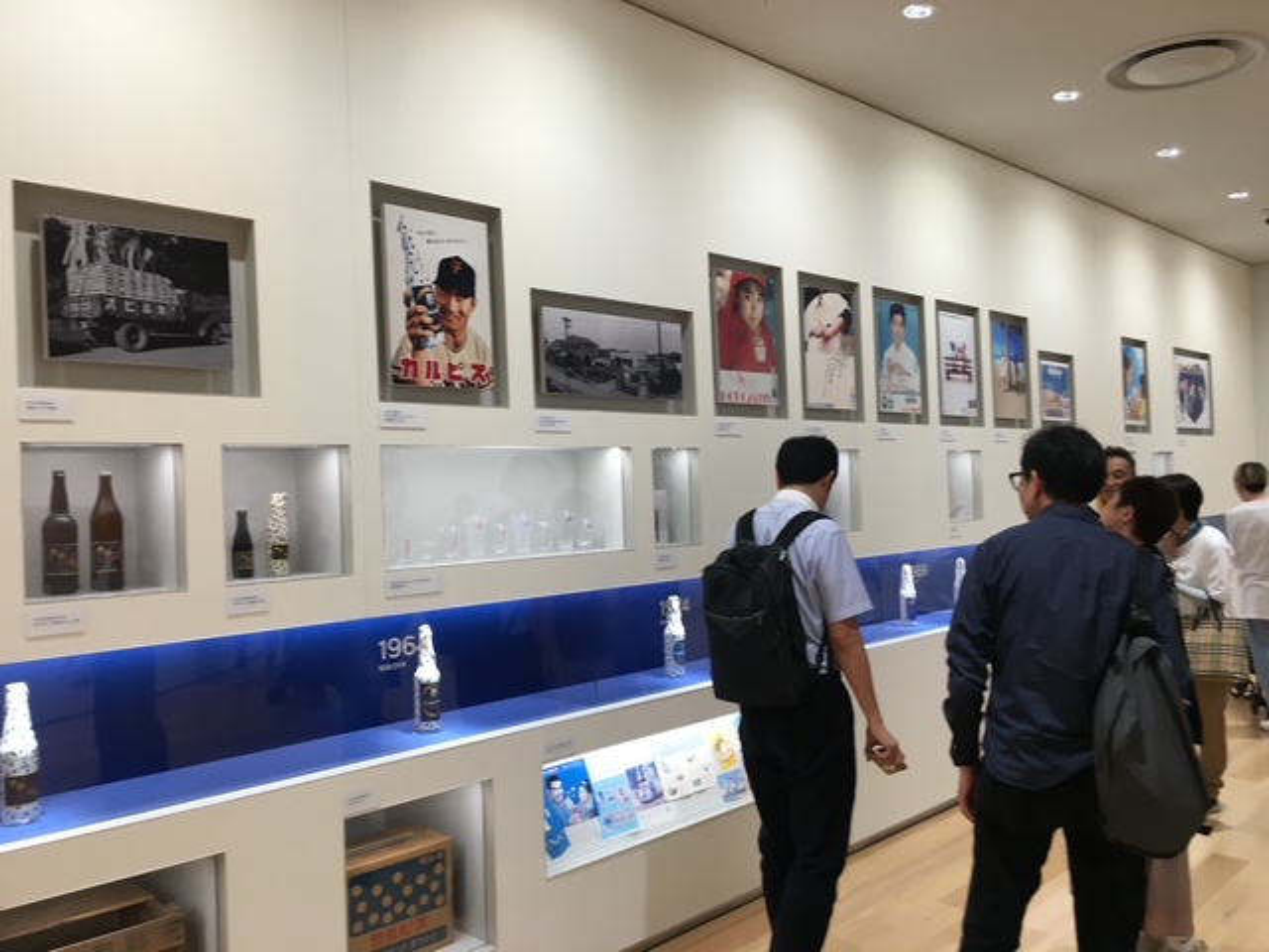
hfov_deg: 61.7
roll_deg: +0.5
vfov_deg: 48.2
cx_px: 634
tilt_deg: +0.3
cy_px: 476
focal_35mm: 29
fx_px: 1063
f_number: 2.2
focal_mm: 4.15
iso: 25
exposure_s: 1/40
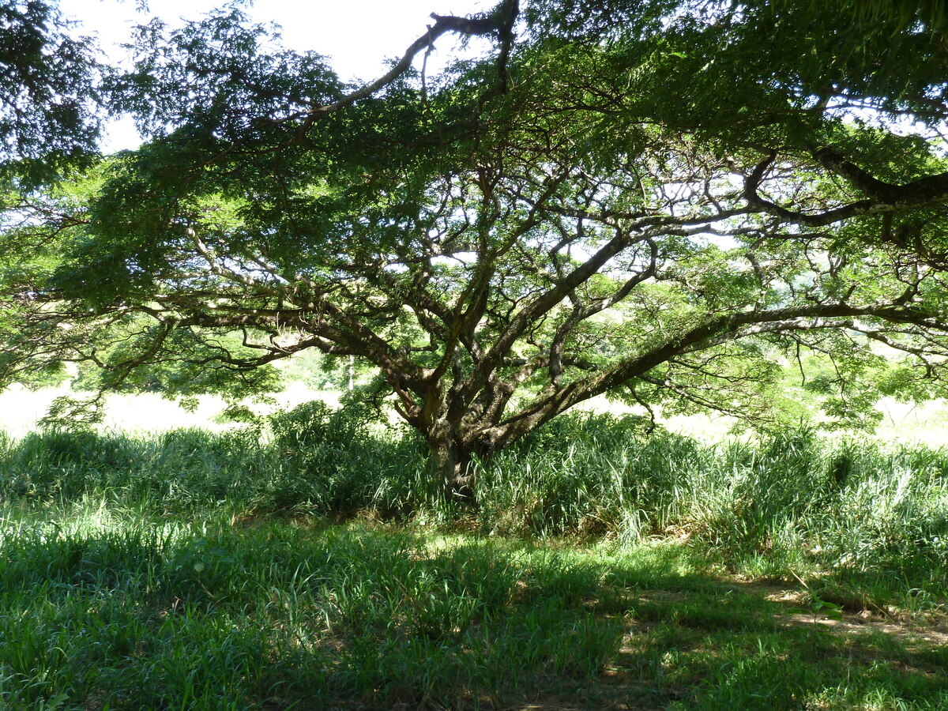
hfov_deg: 46.8
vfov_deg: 36.0
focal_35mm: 40
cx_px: 474
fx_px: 1095
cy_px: 356
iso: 80
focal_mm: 6.5
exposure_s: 1/60
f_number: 3.6
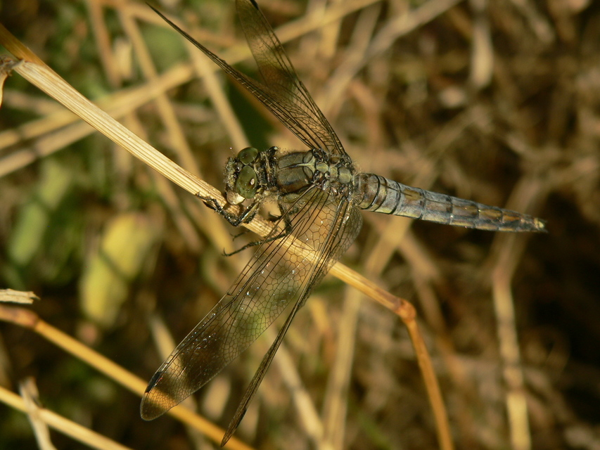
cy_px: 225
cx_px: 300
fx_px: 1976
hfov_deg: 17.3
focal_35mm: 114
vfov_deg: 13.0
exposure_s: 1/640
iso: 80
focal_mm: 19
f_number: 4
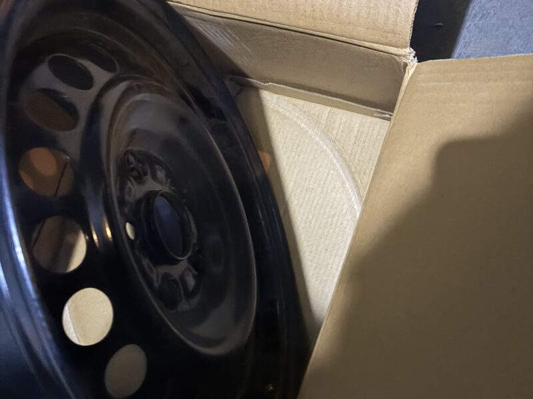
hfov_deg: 67.3
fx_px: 400
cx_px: 266
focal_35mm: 26
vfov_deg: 53.1
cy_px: 200
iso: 1250
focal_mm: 5.96
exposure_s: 1/14
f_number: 1.6
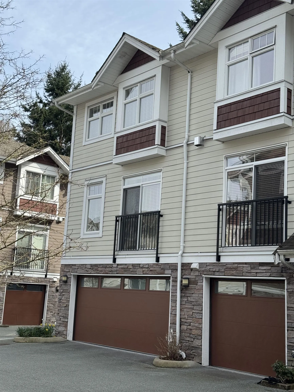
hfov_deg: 30.3
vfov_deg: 39.7
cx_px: 147
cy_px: 196
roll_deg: -3.1
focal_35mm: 48
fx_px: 544
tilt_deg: +10.1
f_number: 1.78
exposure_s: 1/2179
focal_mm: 6.76
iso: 64
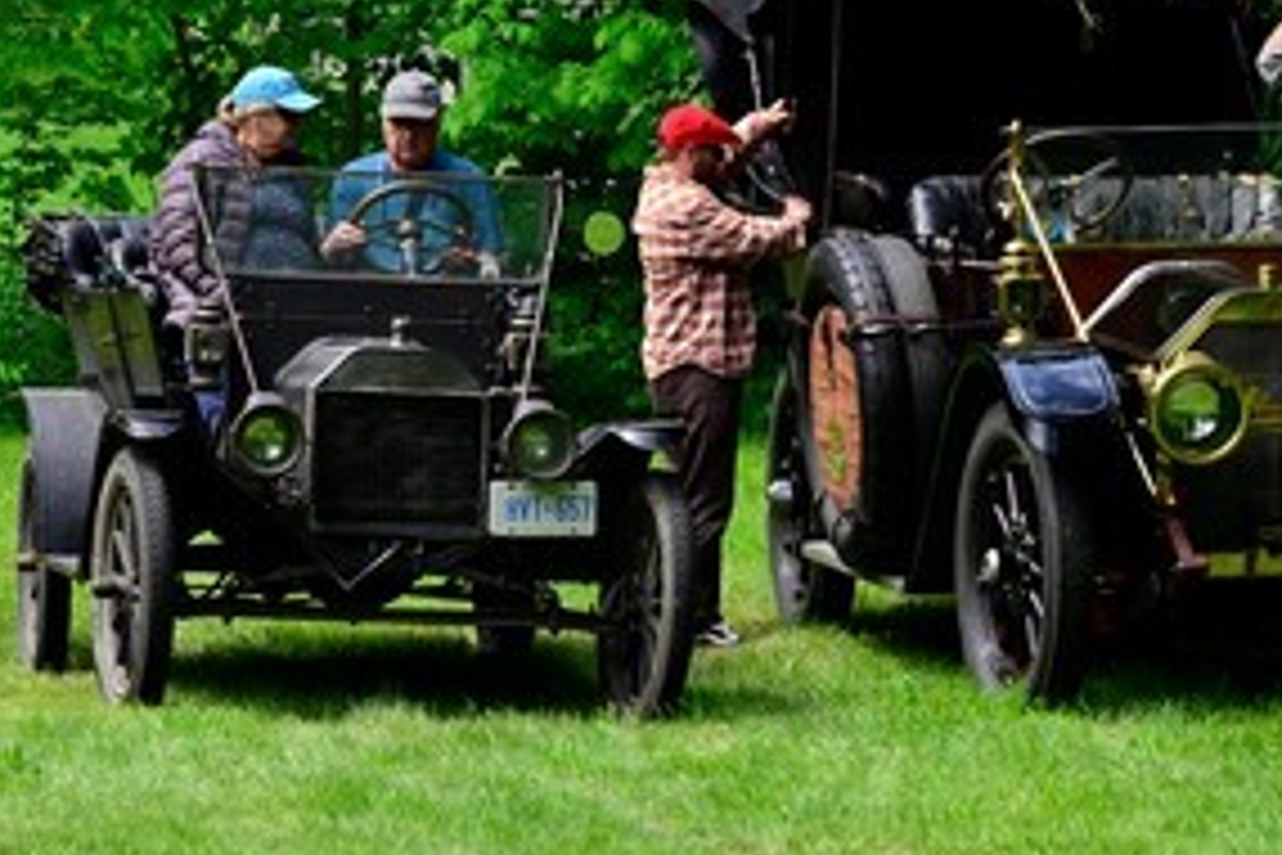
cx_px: 414
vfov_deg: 6.2
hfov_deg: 9.3
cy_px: 331
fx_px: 7869
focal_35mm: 221
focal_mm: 105
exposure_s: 1/250
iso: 220
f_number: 9
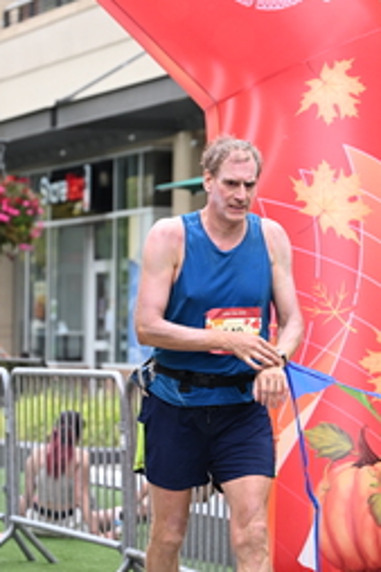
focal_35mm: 156
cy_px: 225
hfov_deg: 8.8
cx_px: 281
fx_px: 2480
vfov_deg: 13.2
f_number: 2.8
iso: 640
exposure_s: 1/1600
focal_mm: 72
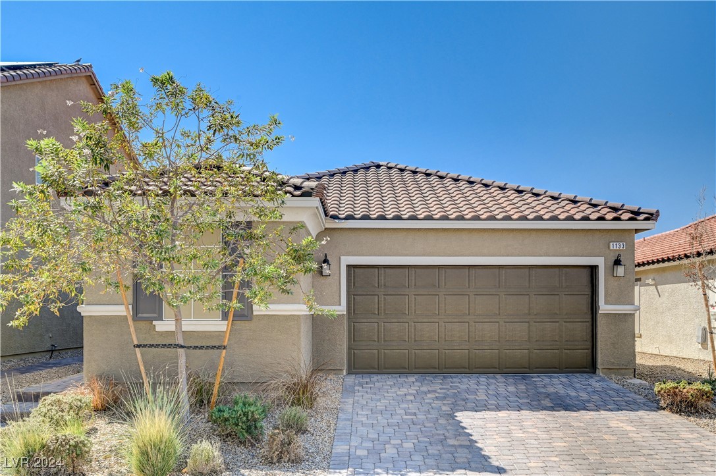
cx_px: 358
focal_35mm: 30
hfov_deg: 62.0
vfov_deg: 43.5
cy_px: 238
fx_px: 596
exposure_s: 1/320
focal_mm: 30
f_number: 9
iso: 640
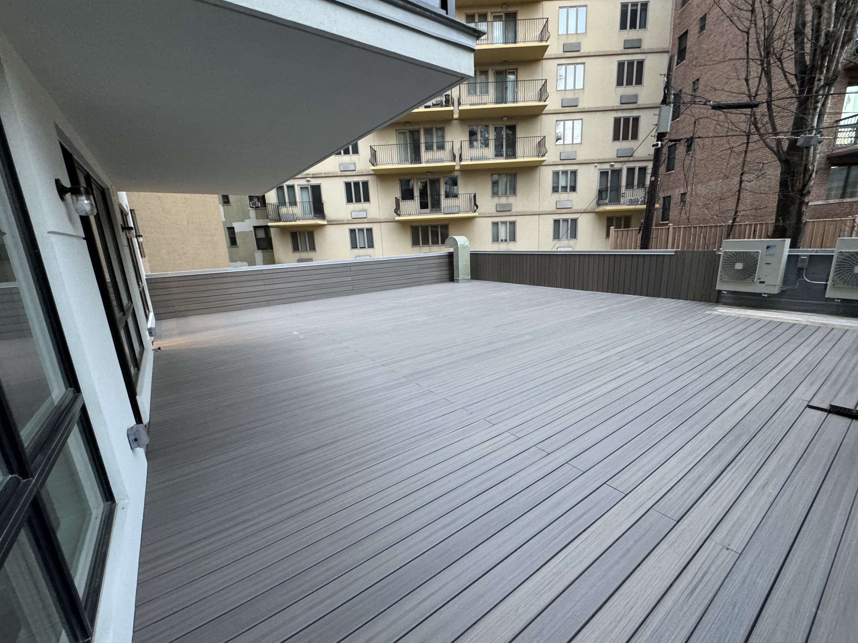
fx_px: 372
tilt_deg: -14.4
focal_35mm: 15
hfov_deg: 98.1
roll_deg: +2.4
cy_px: 330
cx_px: 446
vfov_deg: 81.7
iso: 500
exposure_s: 1/60
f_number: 2.2
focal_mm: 2.22
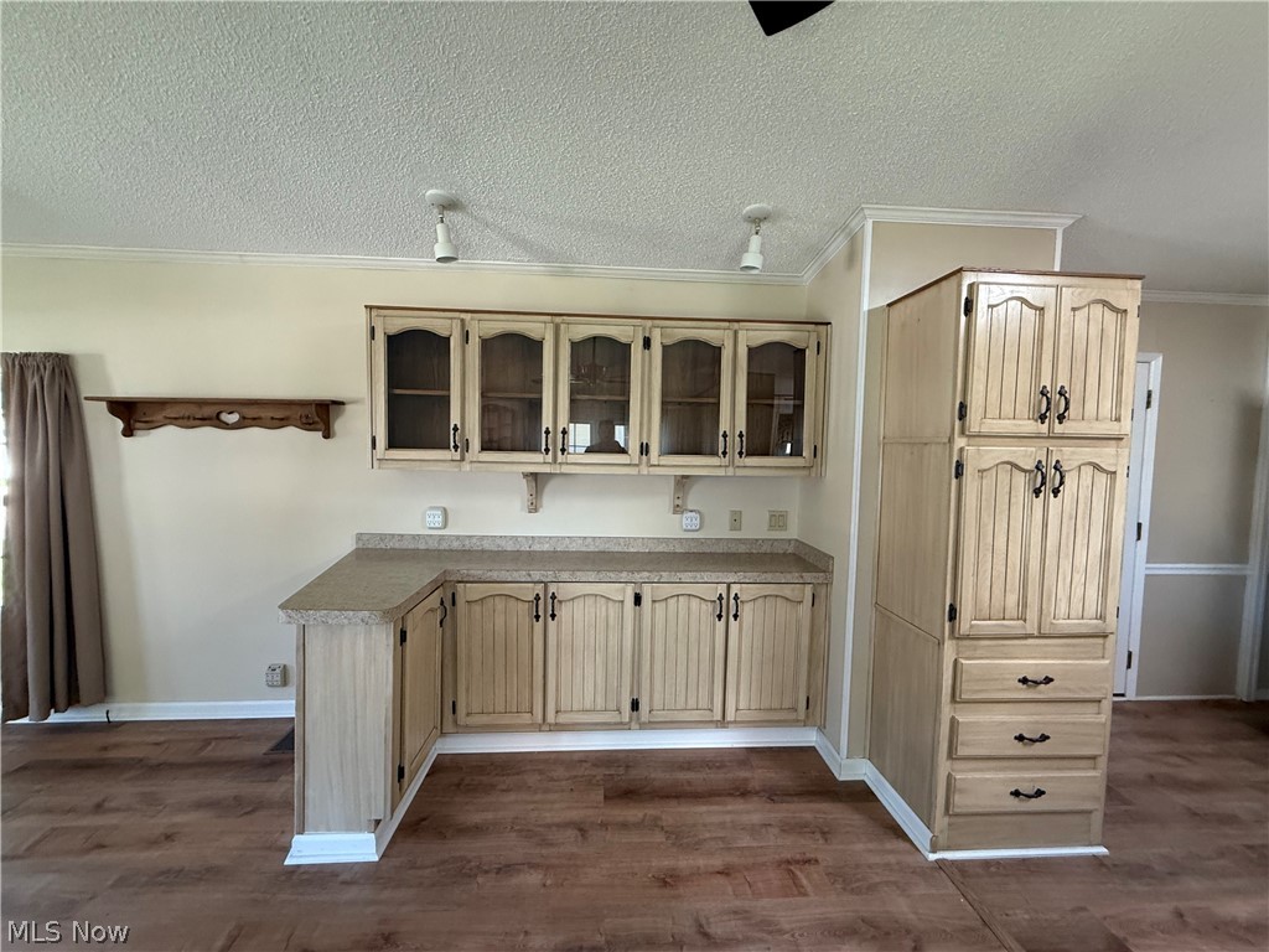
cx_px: 634
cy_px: 476
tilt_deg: -3.9
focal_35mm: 14
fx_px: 513
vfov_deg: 85.7
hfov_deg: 102.1
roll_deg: -1.8
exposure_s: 1/60
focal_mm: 2.22
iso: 320
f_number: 2.2
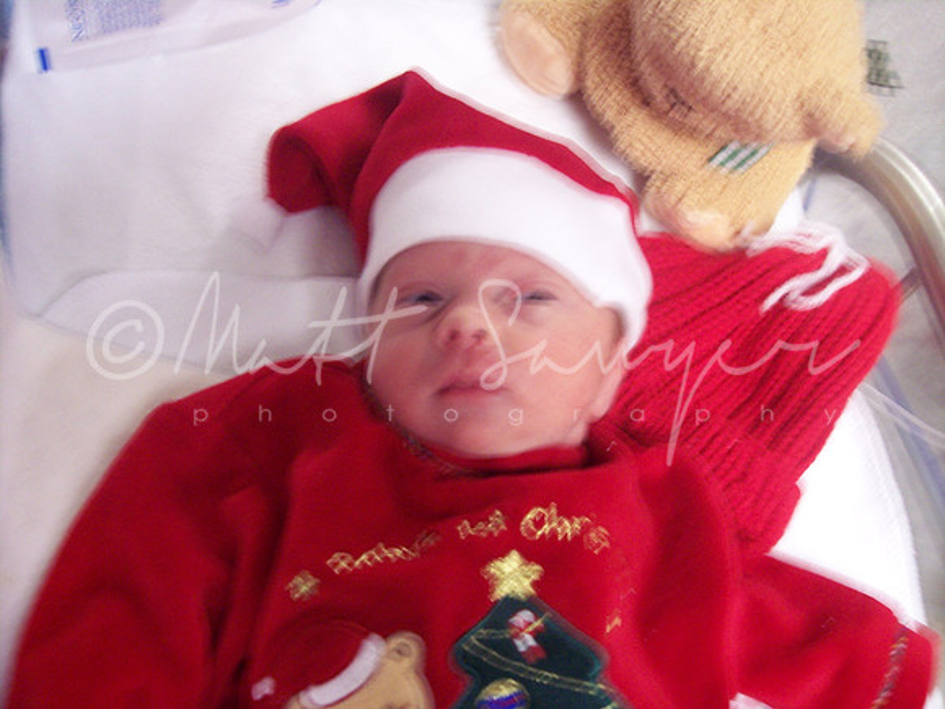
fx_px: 1065
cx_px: 472
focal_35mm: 39
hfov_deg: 47.9
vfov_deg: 36.8
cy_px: 354
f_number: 3.4
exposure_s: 1/8
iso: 200
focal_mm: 8
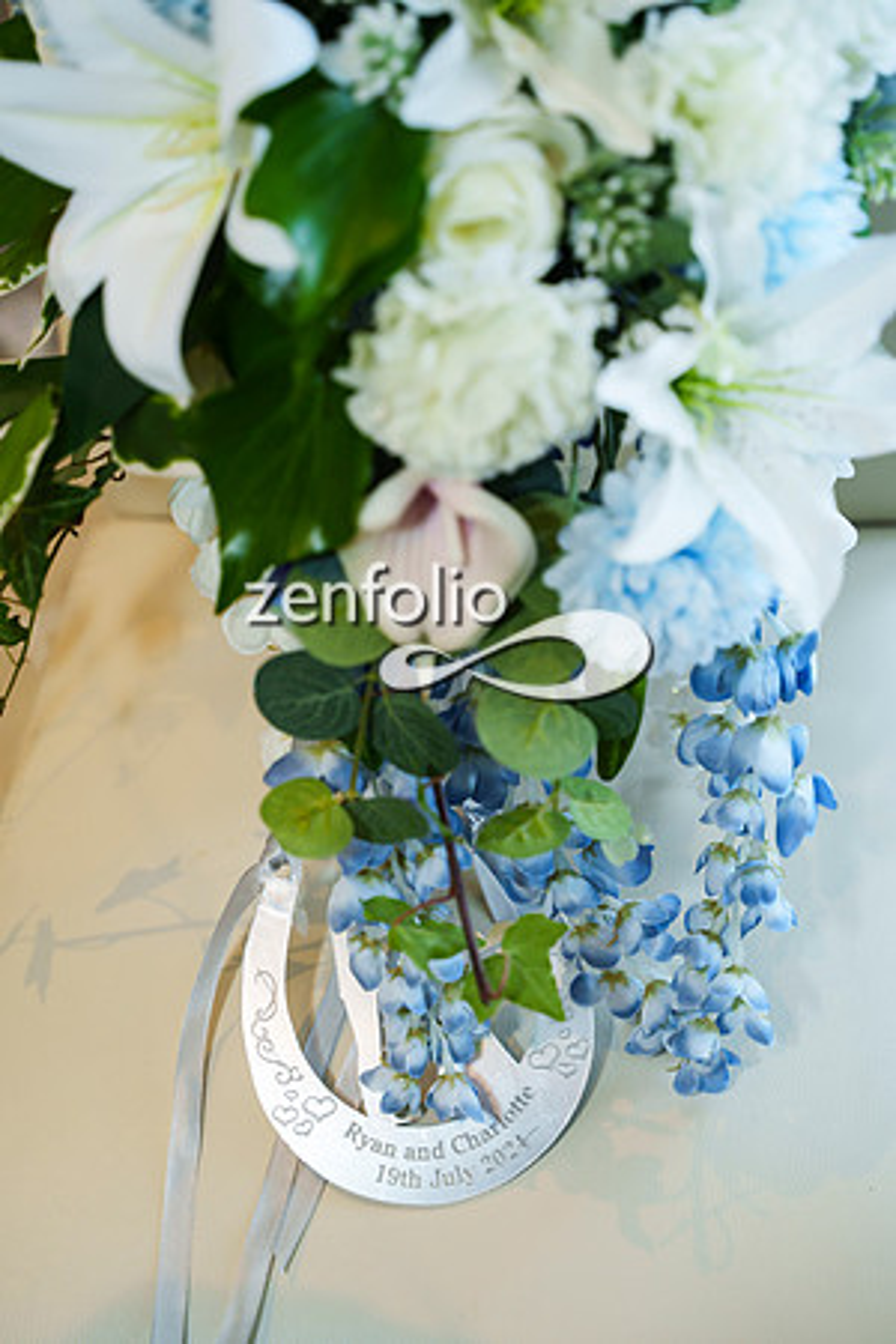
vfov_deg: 31.9
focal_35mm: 63
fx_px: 2352
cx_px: 448
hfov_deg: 21.6
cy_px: 672
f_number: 3.5
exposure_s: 1/200
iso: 800
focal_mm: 63
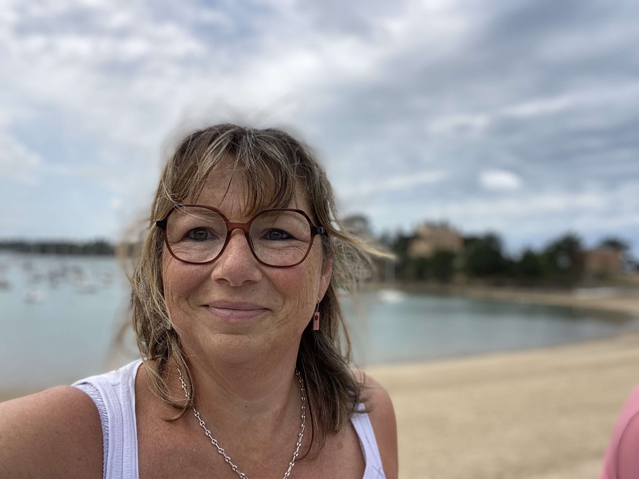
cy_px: 240
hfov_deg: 60.0
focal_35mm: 30
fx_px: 554
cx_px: 320
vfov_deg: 46.8
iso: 25
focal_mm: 2.71
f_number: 2.2
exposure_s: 1/462
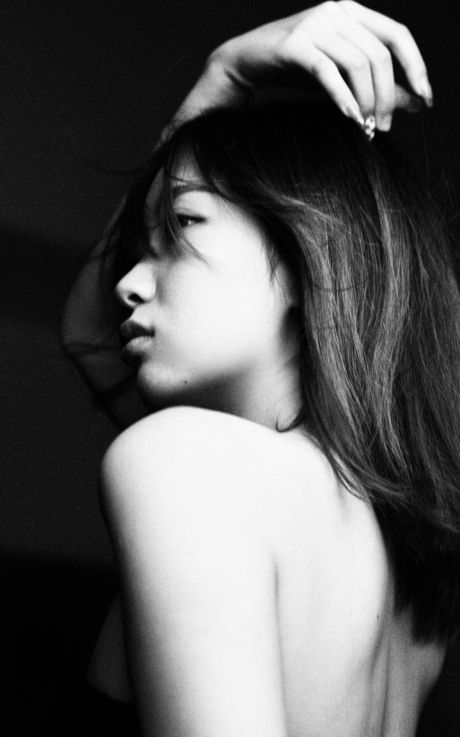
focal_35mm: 92
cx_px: 260
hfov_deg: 14.2
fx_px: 1846
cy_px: 371
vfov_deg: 22.6
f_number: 2.2
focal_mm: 43
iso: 1000
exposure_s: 1/100
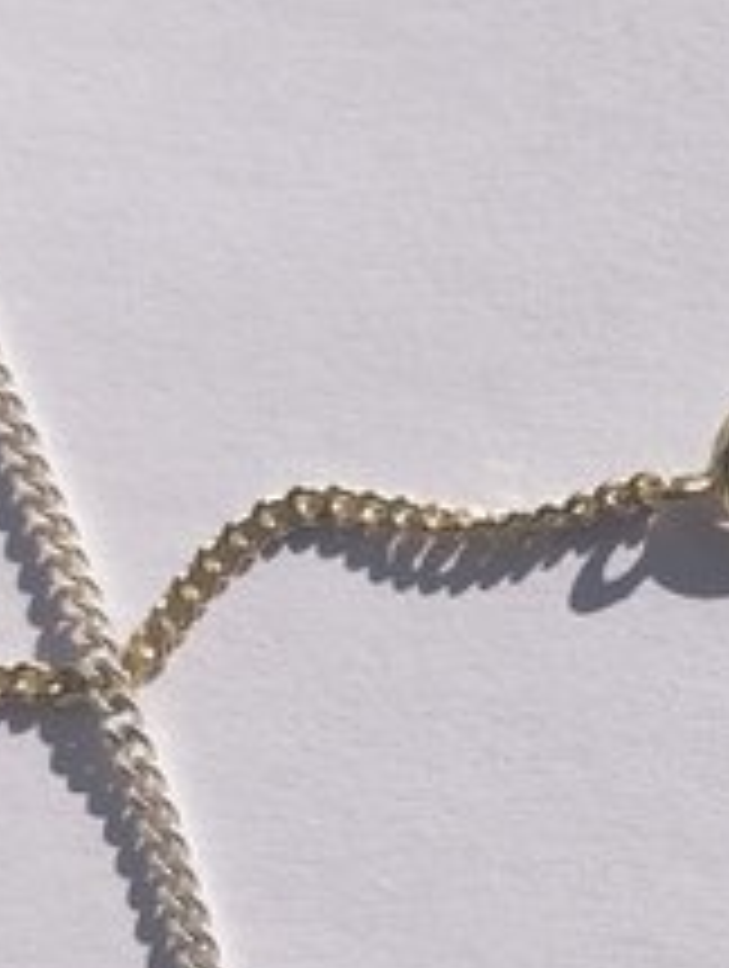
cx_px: 990
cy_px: 675
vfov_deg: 18.8
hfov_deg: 13.7
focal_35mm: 104
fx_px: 2912
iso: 25
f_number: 1.8
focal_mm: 3.99
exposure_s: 1/6944
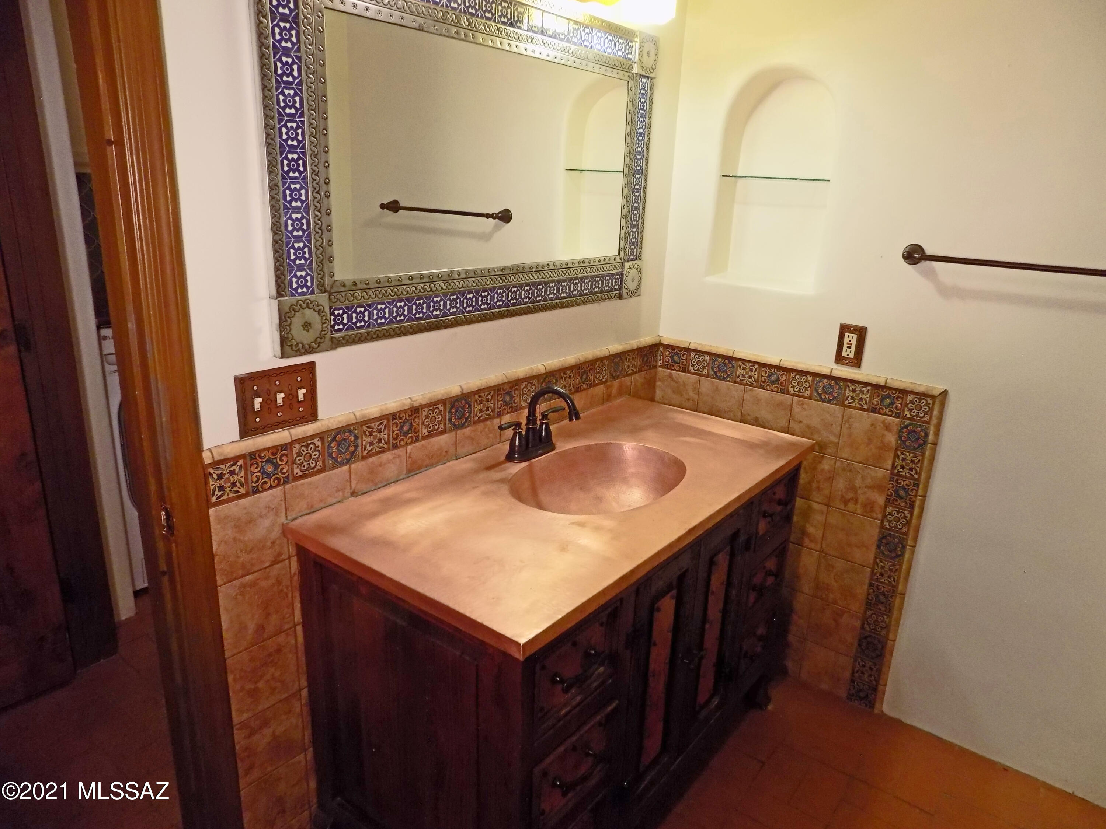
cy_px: 414
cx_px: 553
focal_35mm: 23
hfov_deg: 73.9
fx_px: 735
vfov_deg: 58.9
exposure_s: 1/30
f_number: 3.1
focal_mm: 4
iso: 180
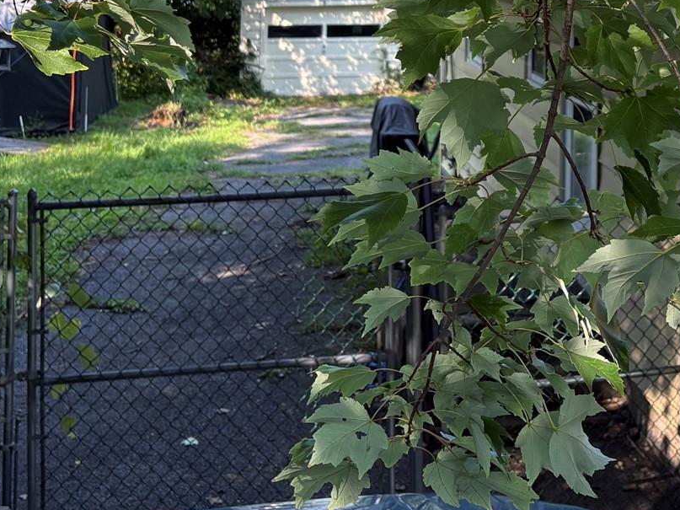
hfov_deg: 28.7
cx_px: 554
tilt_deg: +0.2
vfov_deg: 21.0
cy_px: -77
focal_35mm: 66
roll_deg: +0.4
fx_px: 1296
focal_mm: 5.96
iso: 64
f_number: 1.6
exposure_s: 1/566
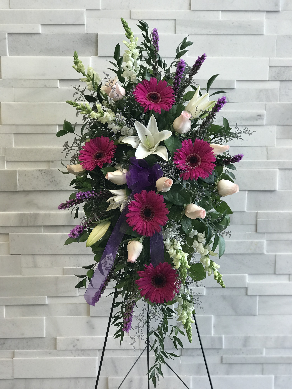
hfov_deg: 25.7
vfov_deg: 33.8
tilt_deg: -8.1
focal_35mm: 57
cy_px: 194
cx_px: 146
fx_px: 641
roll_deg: +0.0
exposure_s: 1/60
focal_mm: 6.6
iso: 40
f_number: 2.8
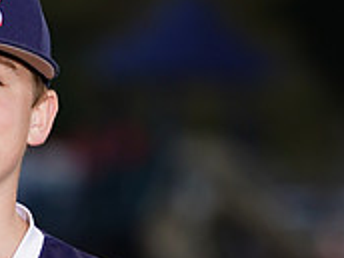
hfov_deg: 2.2
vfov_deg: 1.6
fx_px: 9003
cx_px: -1
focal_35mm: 906
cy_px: 416
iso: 320
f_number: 5.6
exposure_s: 1/200
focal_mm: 279
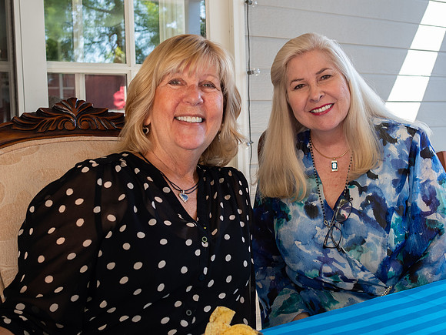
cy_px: 175
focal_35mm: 46
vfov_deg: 31.3
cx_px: 257
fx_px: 597
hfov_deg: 40.8
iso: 320
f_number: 3.5
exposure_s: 1/125
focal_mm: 19
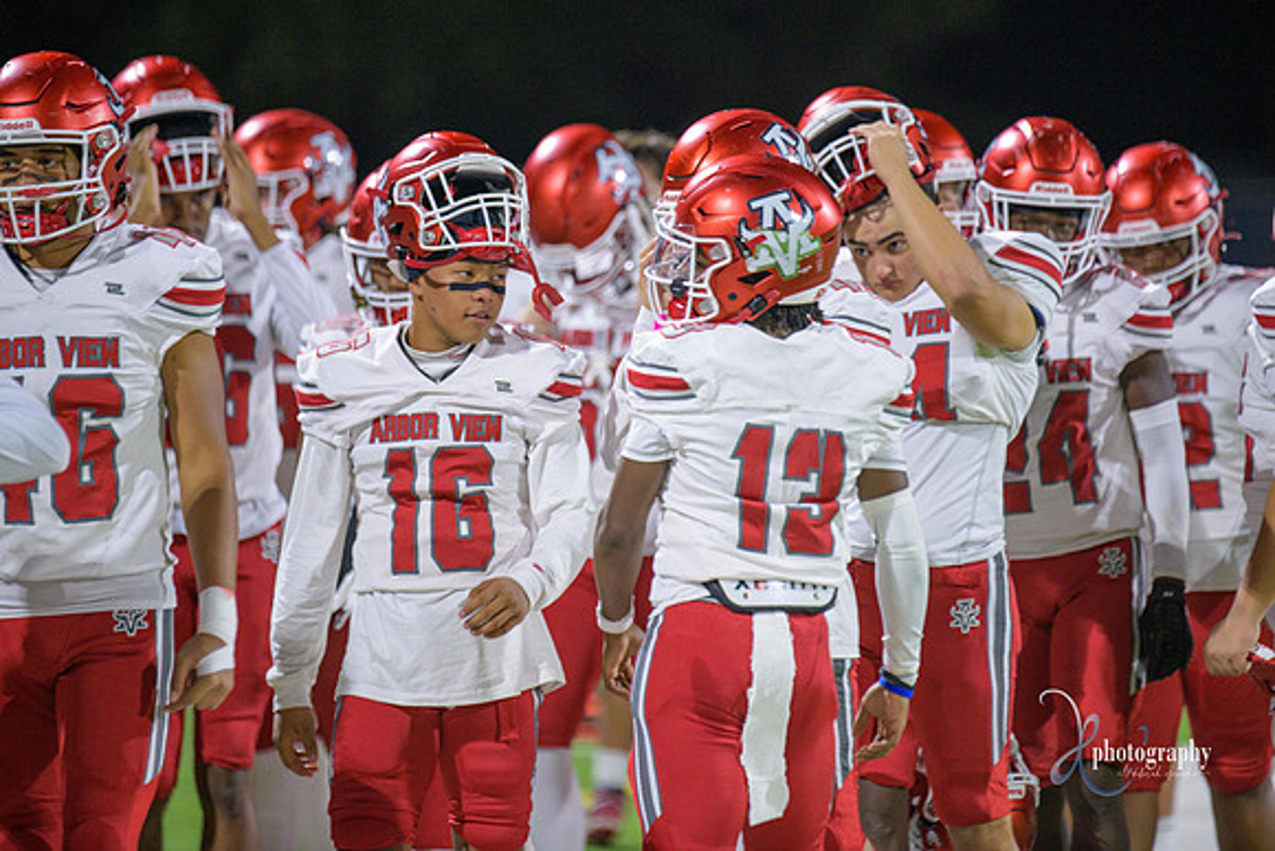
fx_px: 10627
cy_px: 426
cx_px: 638
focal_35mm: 300
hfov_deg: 6.9
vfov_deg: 4.6
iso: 1250
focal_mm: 300
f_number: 2.8
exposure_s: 1/250
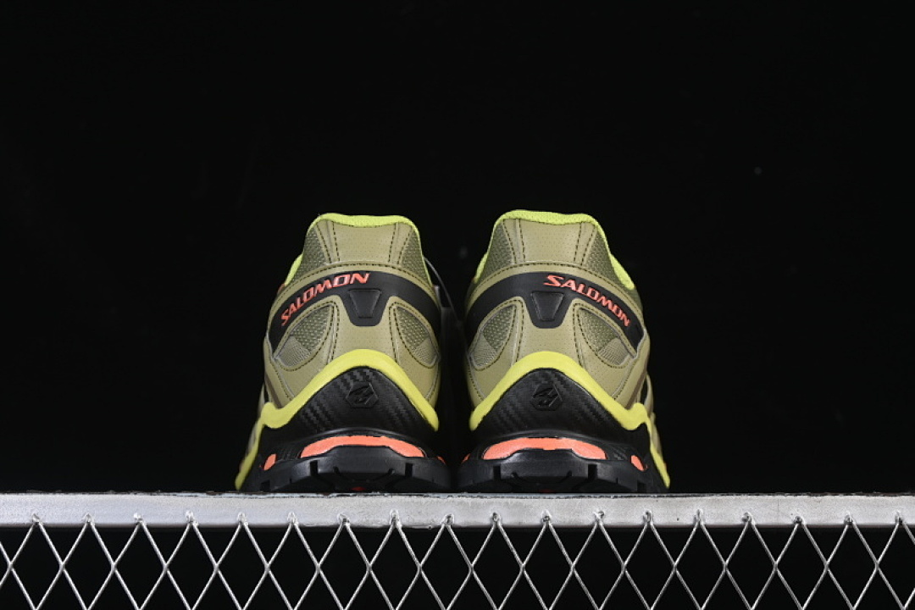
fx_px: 1906
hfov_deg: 27.0
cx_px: 458
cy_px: 305
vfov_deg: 18.2
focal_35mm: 75
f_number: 7.1
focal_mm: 50
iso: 160
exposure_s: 1/60
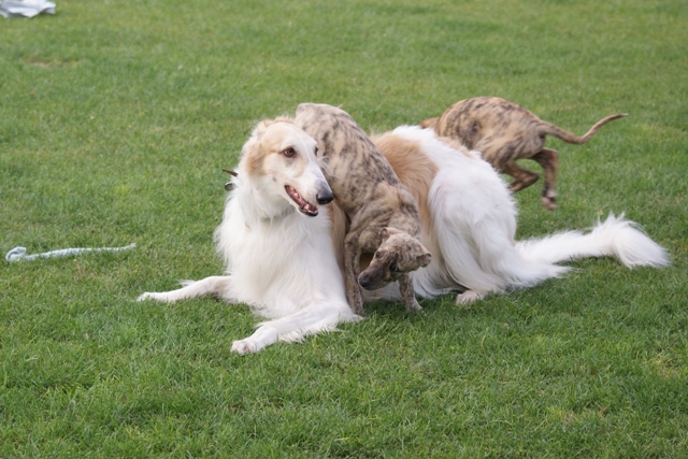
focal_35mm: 105
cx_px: 344
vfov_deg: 13.0
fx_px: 2007
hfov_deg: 19.5
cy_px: 230
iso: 100
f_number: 4.5
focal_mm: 70
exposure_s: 1/200
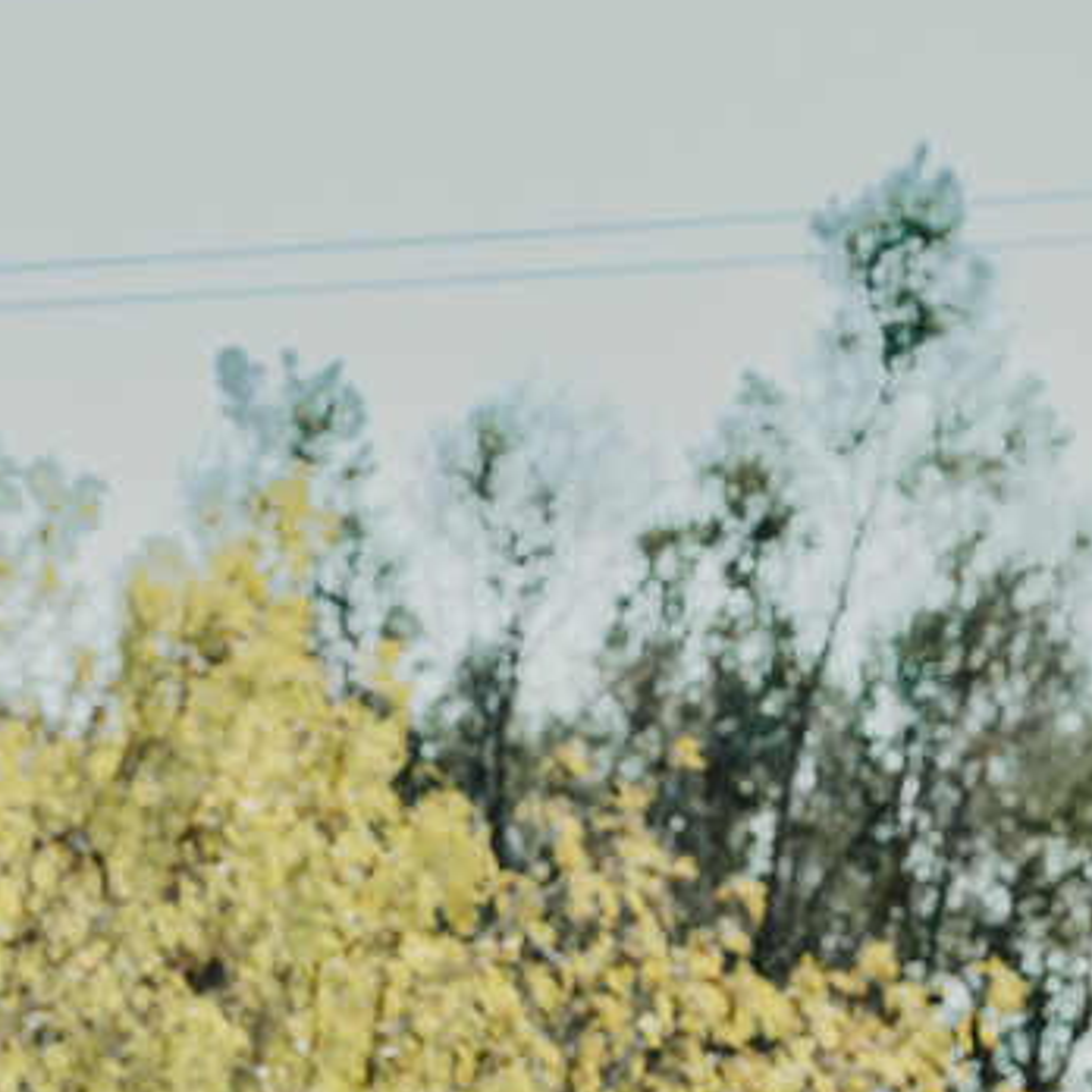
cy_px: 1905
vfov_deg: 6.2
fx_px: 9922
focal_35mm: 278
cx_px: 60
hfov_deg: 6.3
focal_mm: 76
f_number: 6.3
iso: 400
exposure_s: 1/1000
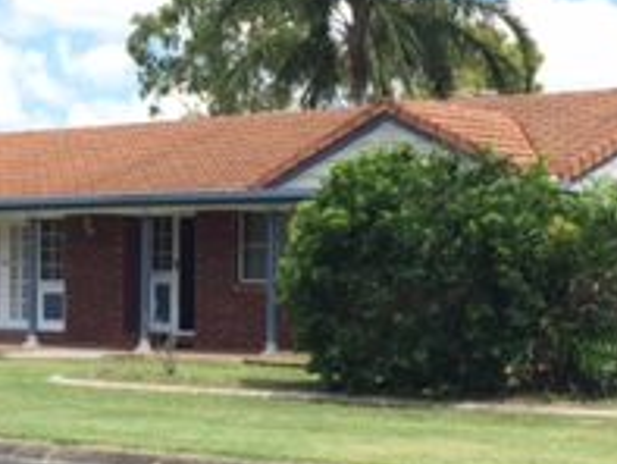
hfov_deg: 20.4
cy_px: 304
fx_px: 1676
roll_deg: -1.7
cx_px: 47
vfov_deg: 15.7
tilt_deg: -1.2
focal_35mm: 94
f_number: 2.2
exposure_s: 1/1163
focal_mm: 4.15
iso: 32
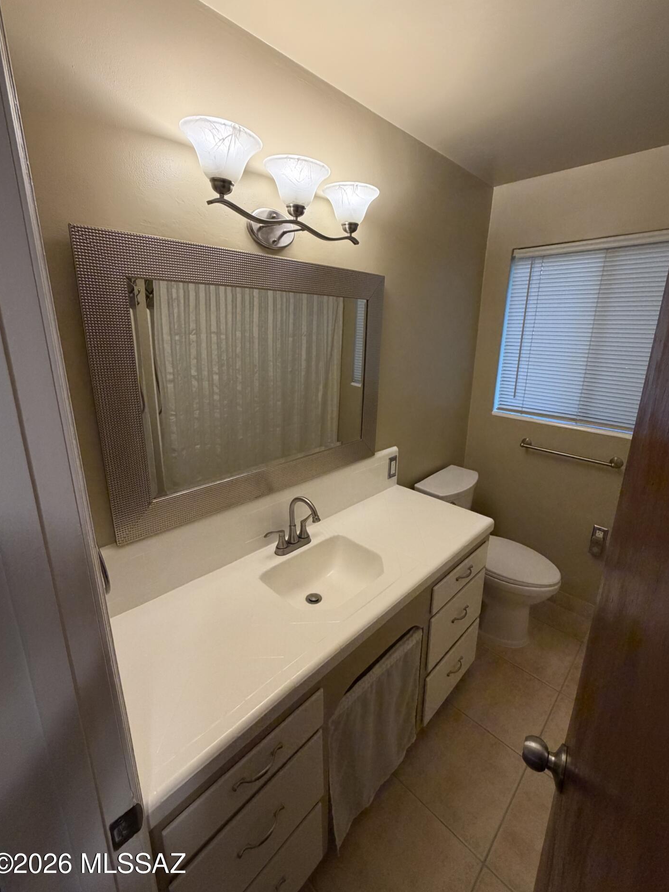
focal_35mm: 15
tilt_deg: -14.7
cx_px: 349
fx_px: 387
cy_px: 430
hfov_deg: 81.7
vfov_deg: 98.1
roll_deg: -1.0
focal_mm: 2.22
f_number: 2.2
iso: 320
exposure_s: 1/120
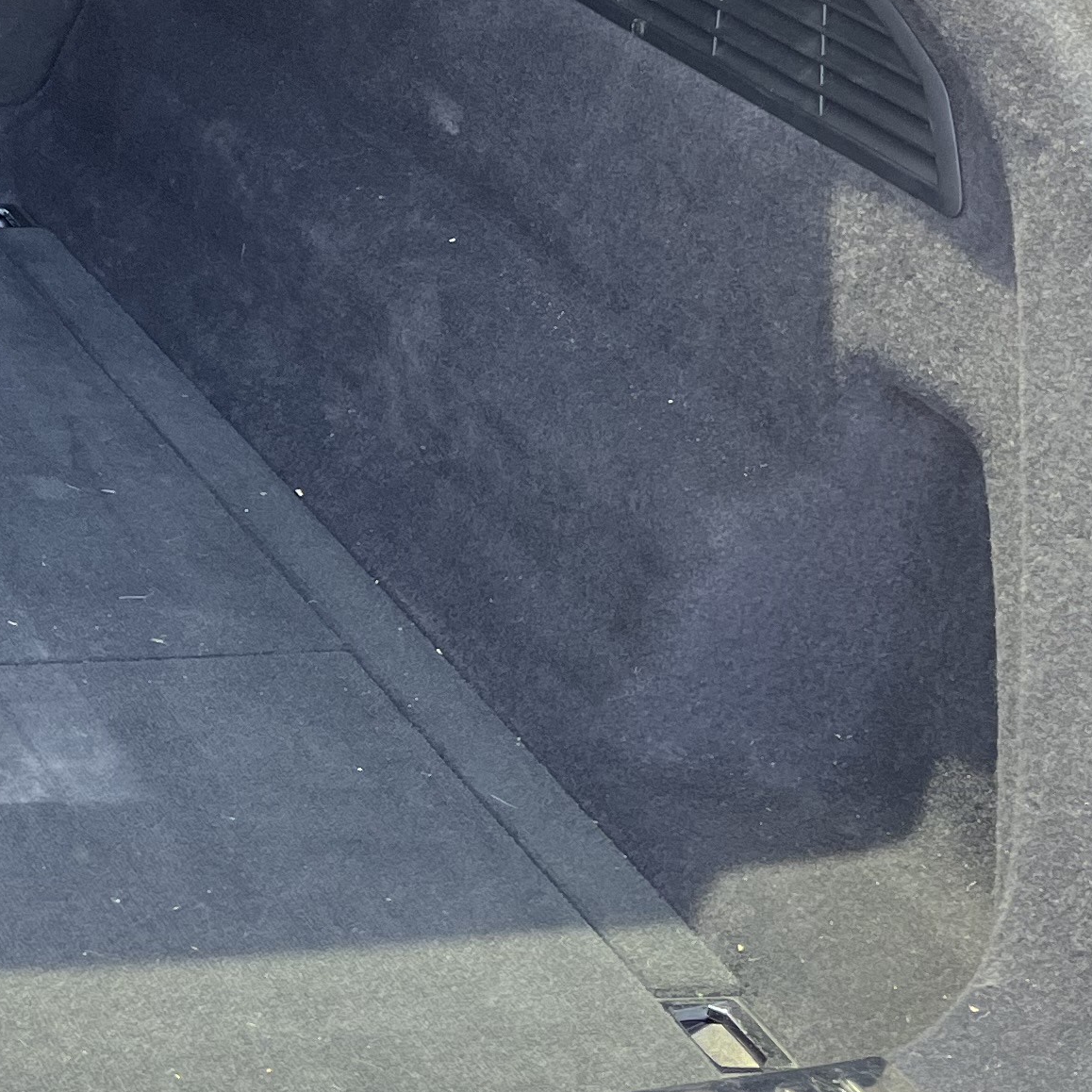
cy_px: 186
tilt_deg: -19.6
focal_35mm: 80
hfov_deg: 18.5
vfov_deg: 21.3
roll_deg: -3.6
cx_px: -661
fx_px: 2855
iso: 64
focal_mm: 5.1
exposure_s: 1/137
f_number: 1.6
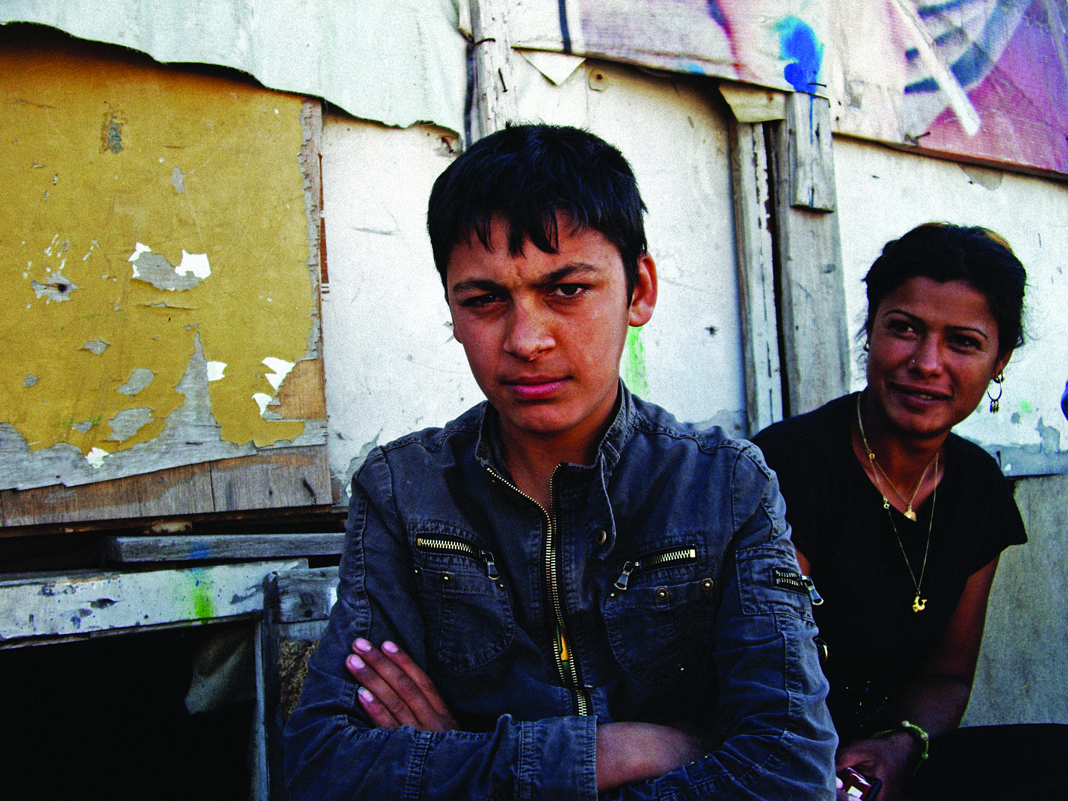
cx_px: 534
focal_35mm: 38
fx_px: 1172
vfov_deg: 37.7
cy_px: 400
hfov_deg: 49.0
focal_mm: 7.9
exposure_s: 1/160
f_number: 2.8
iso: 50
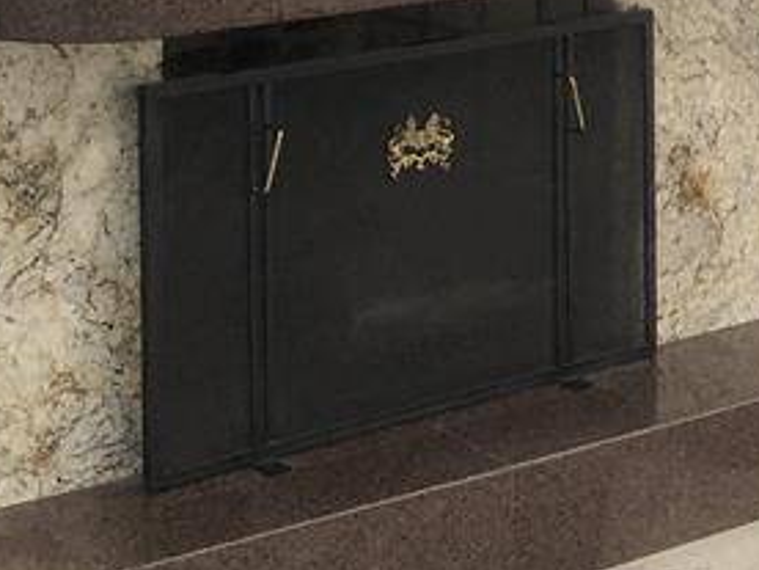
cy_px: -386
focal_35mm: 104
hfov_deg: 18.9
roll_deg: -0.4
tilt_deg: -2.2
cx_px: 270
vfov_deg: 13.1
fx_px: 2280
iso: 40
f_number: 1.8
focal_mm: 4
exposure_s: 1/24
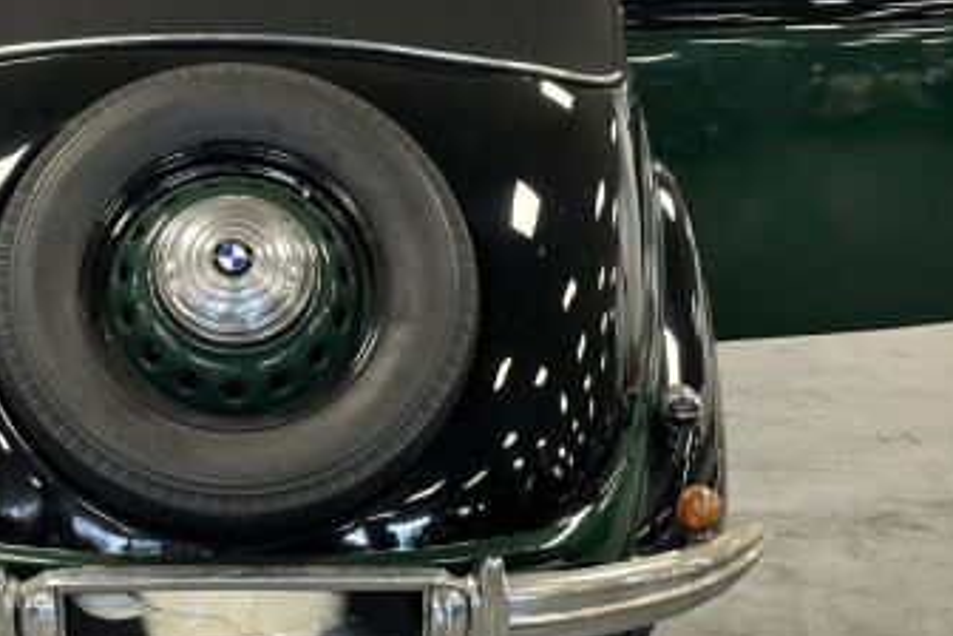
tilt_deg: -9.8
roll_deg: -0.7
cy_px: 199
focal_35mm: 95
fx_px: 2515
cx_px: 218
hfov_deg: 21.2
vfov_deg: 14.4
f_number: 1.78
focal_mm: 6.86
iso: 160
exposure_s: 1/50
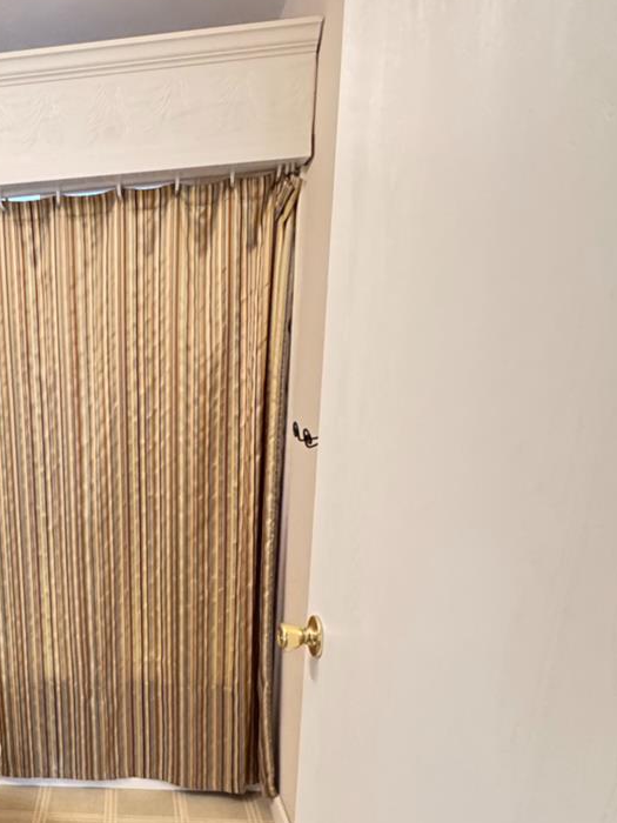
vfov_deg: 57.9
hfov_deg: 41.7
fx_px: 713
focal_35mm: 30
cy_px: 583
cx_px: 24
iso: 1250
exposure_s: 1/40
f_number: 2.2
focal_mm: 2.22
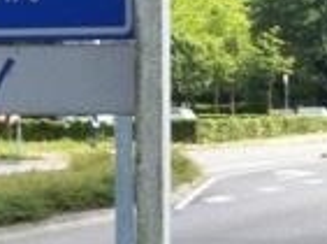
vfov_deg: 8.5
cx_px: 118
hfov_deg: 11.4
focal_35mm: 173
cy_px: 228
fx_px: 1630
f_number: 2.8
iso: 64
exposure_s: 1/500
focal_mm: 7.9
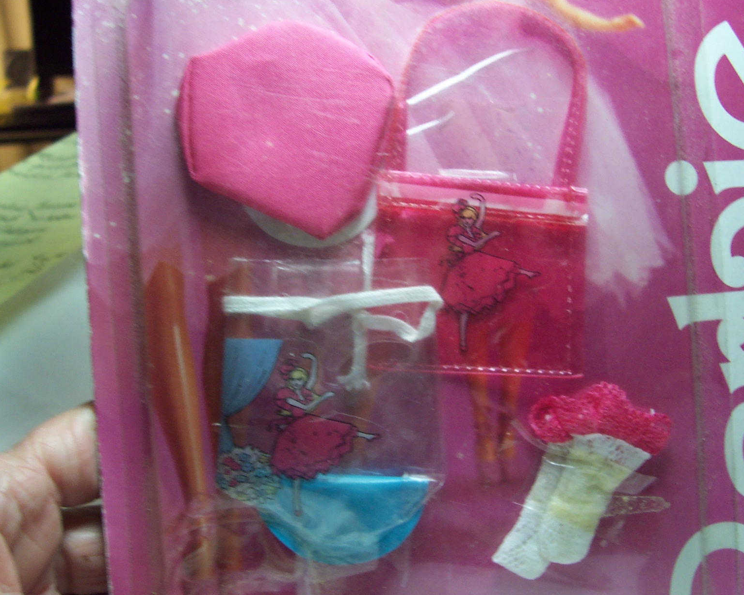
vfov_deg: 38.2
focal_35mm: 39
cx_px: 374
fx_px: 859
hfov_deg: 46.8
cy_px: 296
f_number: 2.8
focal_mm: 5.6
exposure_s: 1/30
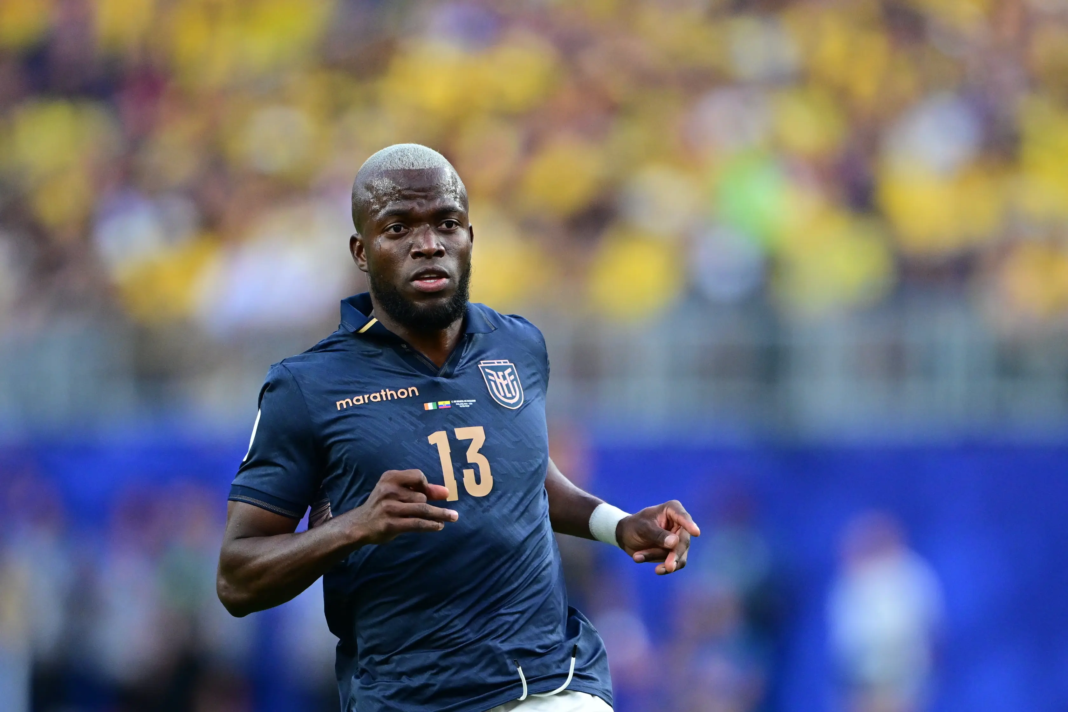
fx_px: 11866
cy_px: 356
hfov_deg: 5.2
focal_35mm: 400
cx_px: 534
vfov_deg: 3.4
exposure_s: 1/3200
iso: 2000
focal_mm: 400
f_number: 2.8
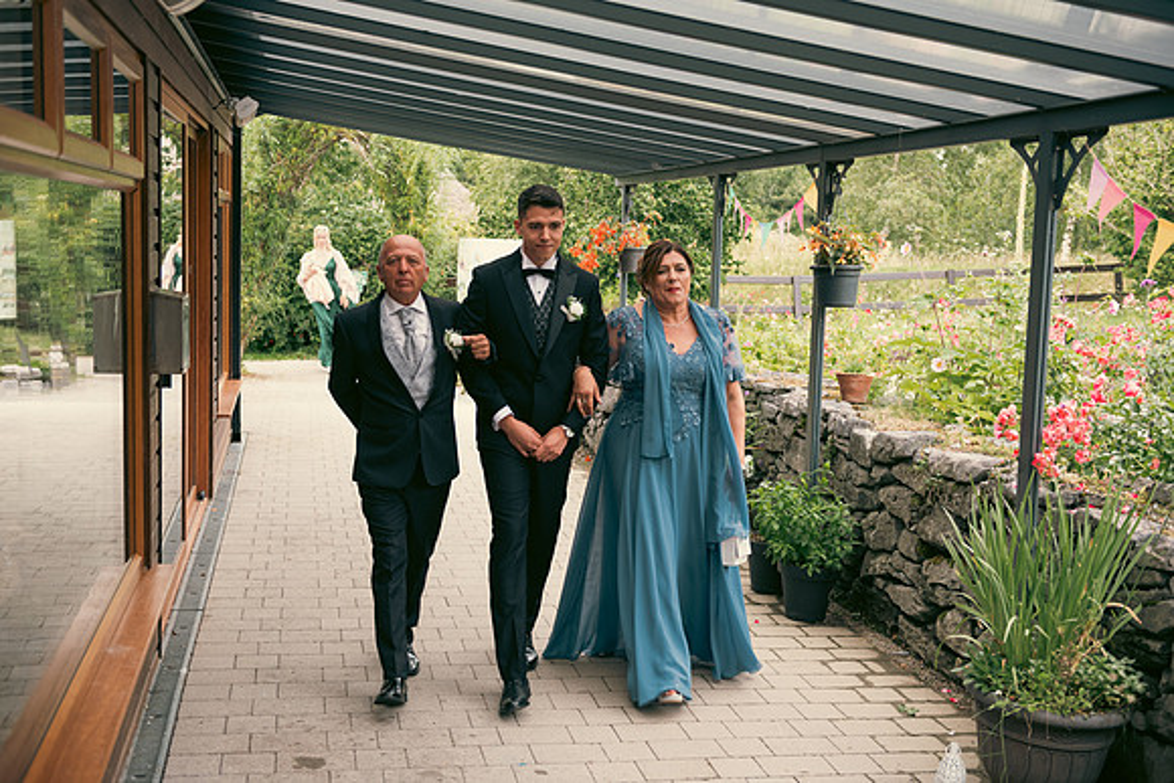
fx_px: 1305
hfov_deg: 48.4
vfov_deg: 33.4
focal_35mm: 40
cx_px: 587
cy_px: 392
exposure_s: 1/125
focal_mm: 40
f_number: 3.5
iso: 250
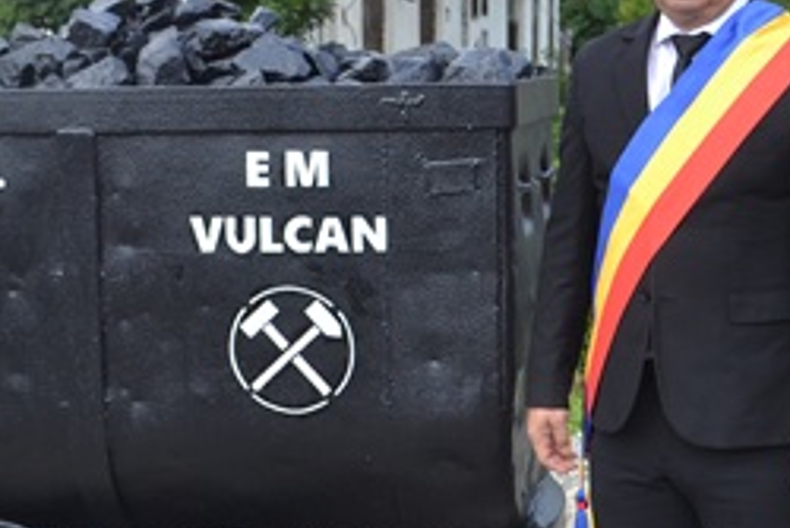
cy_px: 206
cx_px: 382
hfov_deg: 23.4
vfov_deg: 15.7
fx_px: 1910
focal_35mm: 87
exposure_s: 1/125
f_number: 5.6
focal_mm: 22
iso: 100
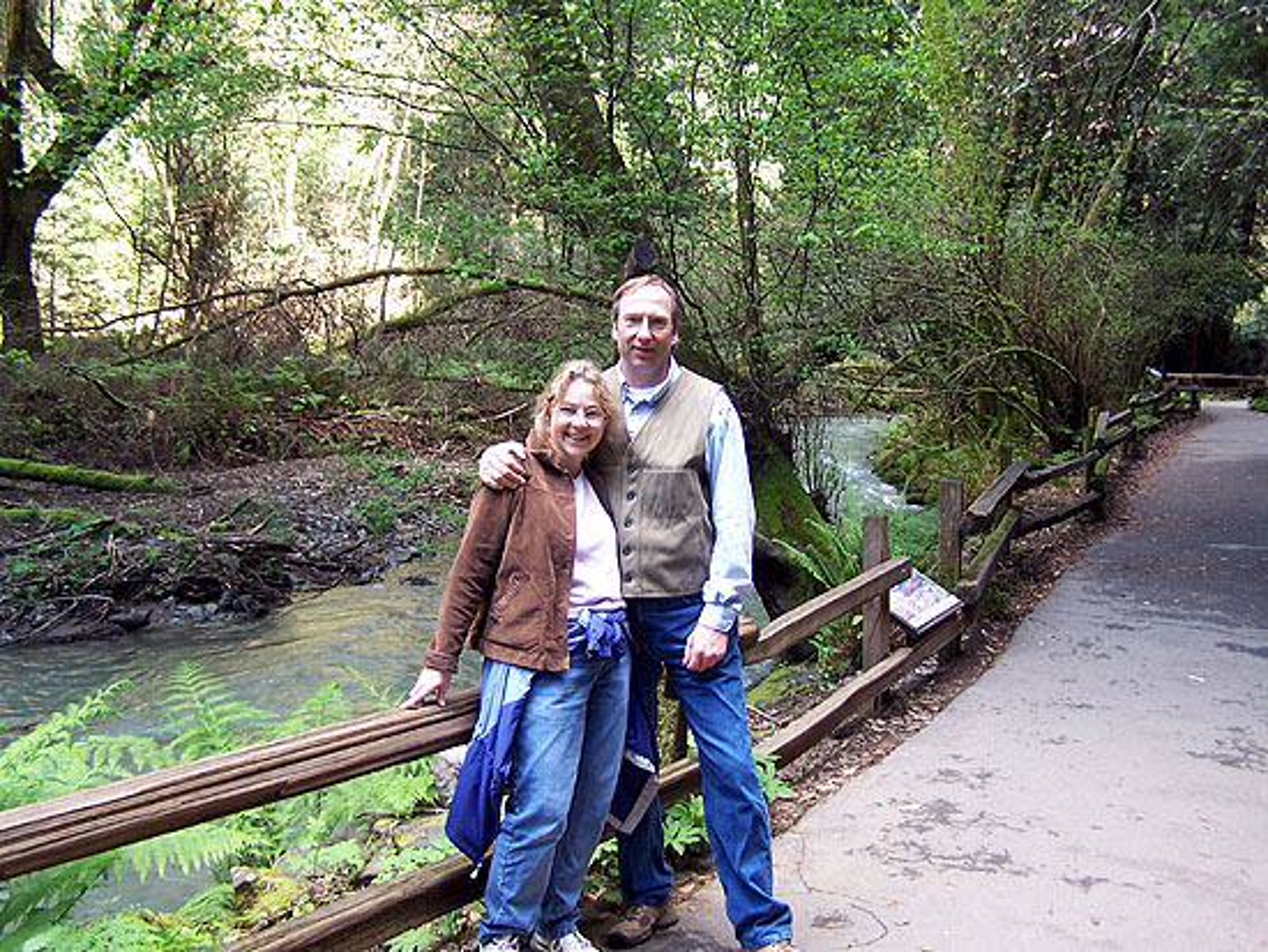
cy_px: 476
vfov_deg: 37.7
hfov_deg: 49.0
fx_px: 1393
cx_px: 634
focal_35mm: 38
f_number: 2.8
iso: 80
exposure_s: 1/20
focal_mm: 6.3
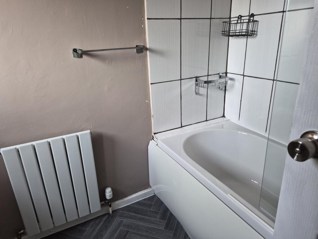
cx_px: 159
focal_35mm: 23
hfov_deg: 73.9
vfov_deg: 58.9
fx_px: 211
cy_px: 120
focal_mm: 5.4
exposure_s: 1/100
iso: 250
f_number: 1.8
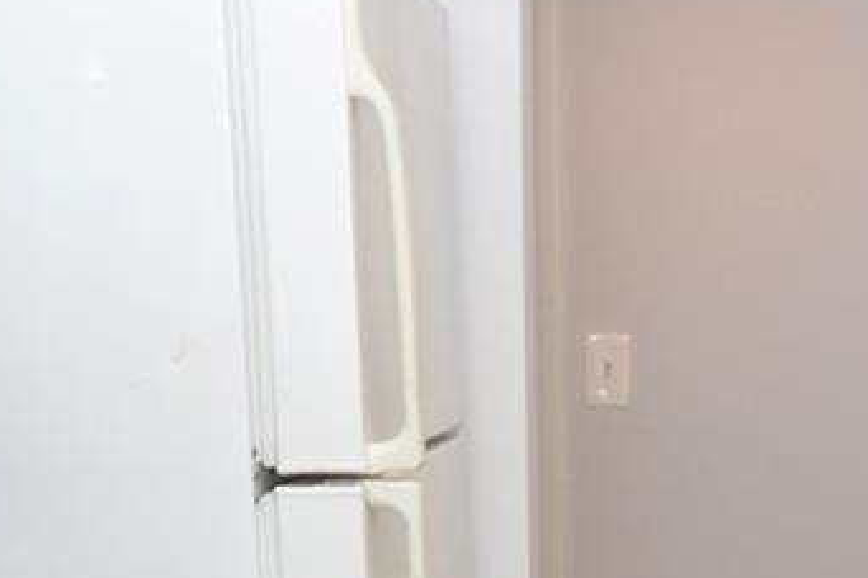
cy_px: 828
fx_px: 2025
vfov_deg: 15.2
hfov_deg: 23.6
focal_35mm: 84
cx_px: 779
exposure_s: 1/60
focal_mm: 12
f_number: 4
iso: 400
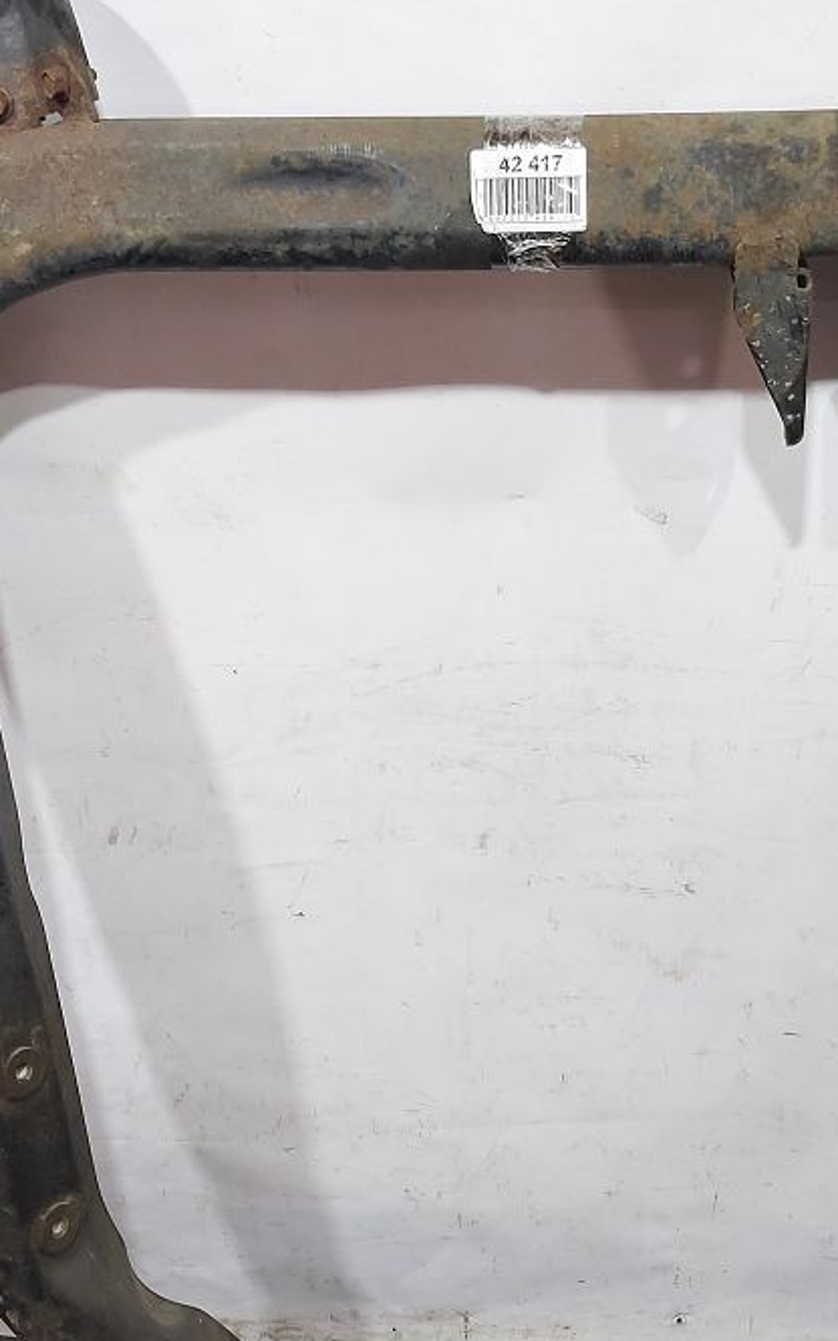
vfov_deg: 38.1
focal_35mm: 53
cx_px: 523
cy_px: 793
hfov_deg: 24.3
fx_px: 1938
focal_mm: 5.23
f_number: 1.8
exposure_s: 1/50
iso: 160
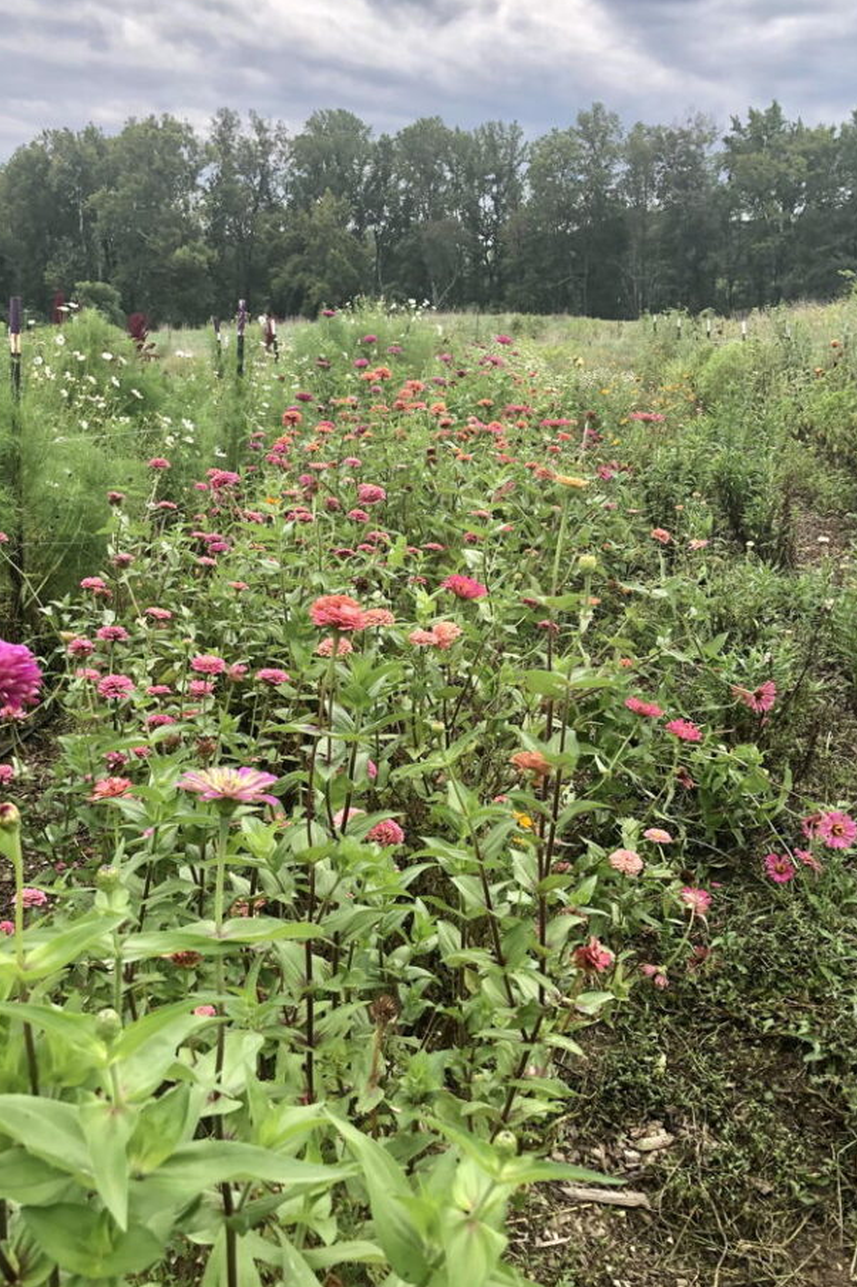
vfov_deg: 57.2
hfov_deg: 39.9
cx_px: 387
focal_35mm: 33
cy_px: 619
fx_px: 1179
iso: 20
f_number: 1.8
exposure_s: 1/827
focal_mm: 3.99
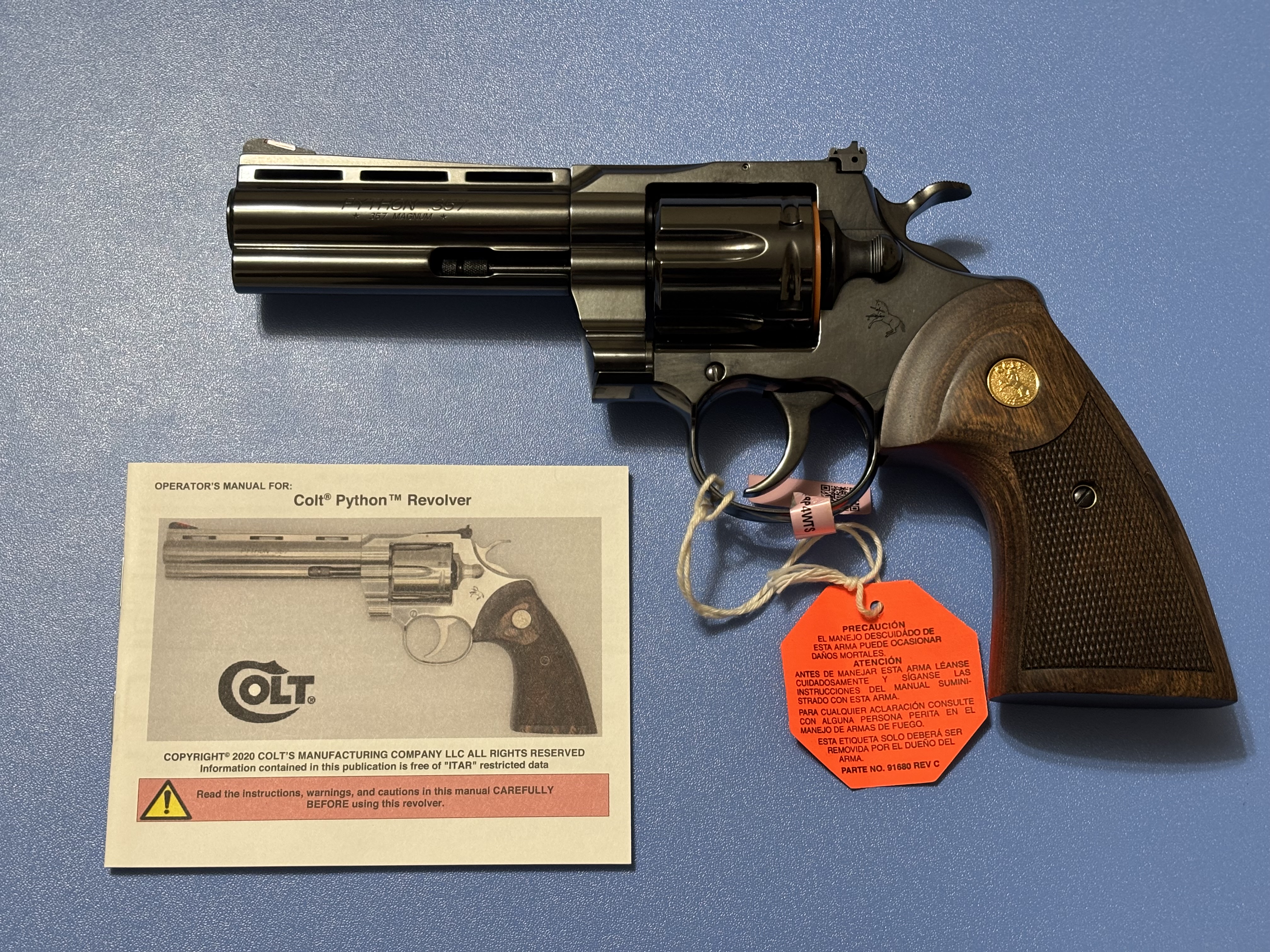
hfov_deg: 36.8
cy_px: 476
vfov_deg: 28.0
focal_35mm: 52
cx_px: 635
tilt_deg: -75.2
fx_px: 1908
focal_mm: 5.96
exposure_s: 1/60
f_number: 1.6
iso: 100
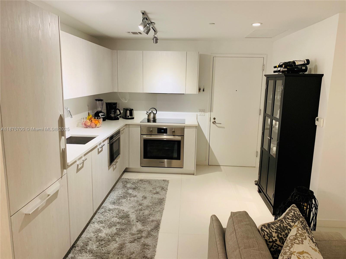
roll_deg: -0.1
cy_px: 130
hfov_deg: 67.3
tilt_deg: -8.4
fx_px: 260
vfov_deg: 53.1
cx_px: 173
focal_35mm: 26
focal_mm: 4.25
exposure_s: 1/60
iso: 125
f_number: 1.8
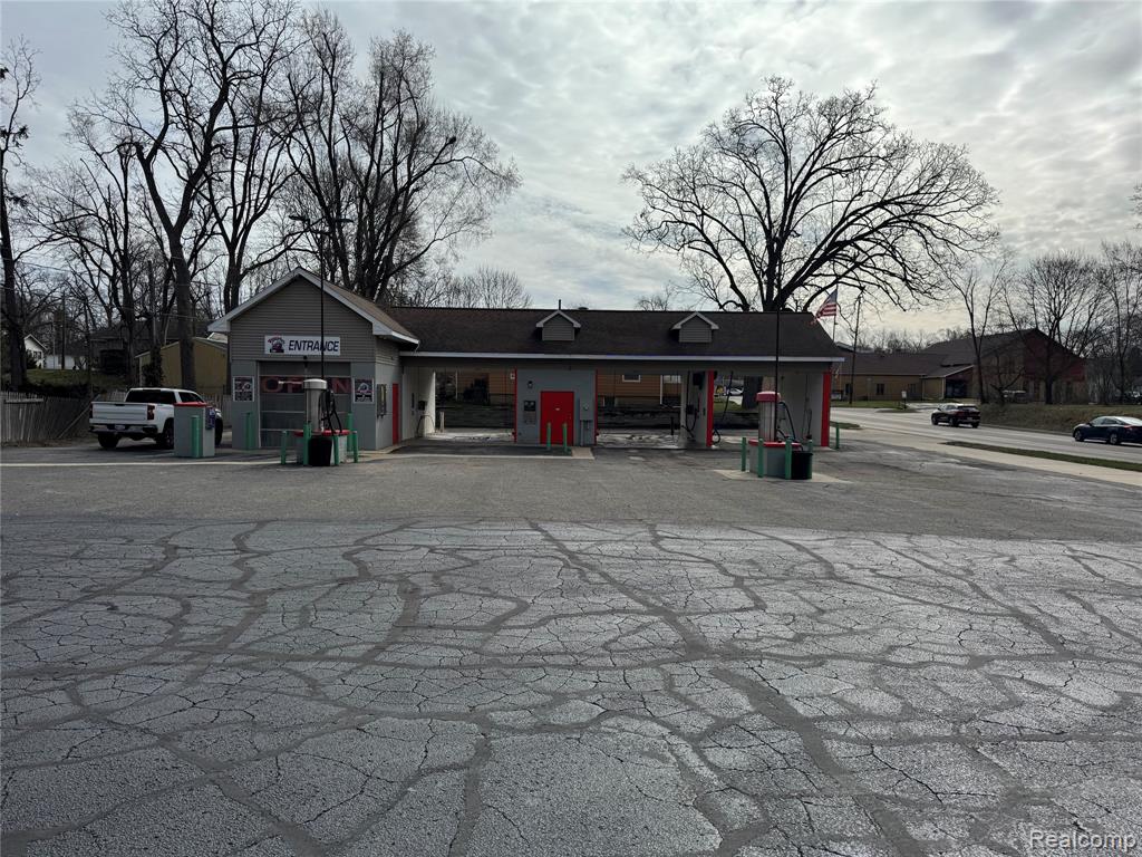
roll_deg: -0.3
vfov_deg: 56.8
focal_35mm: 24
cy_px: 428
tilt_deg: -2.8
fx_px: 792
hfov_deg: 71.6
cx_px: 571
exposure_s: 1/10417
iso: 80
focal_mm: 6.76
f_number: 1.78
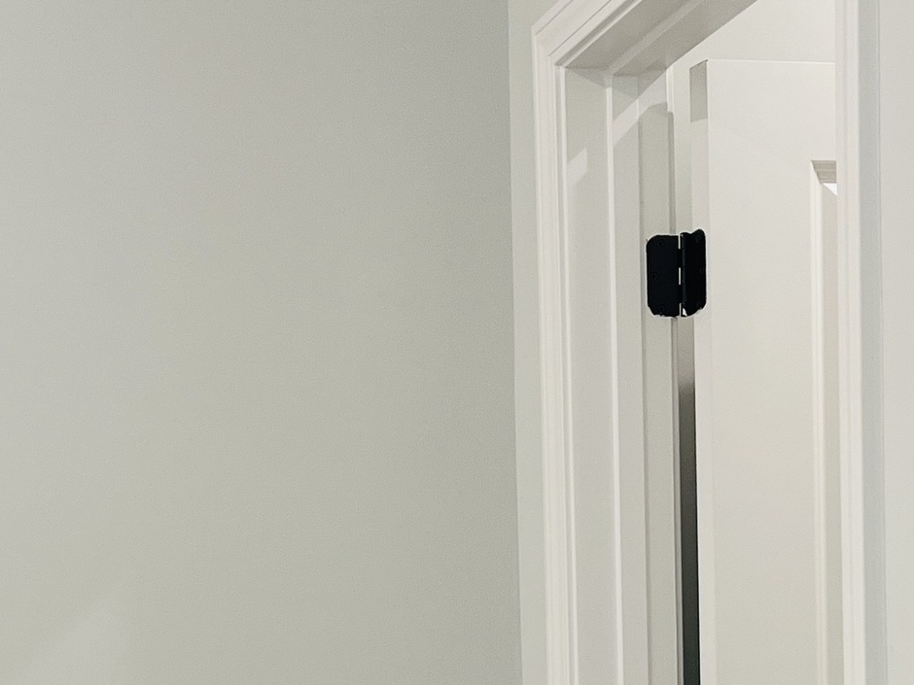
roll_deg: +2.6
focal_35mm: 85
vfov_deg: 16.5
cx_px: 197
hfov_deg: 22.7
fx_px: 2244
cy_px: 872
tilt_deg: -5.8
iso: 100
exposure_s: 1/120
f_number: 1.6
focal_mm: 5.1
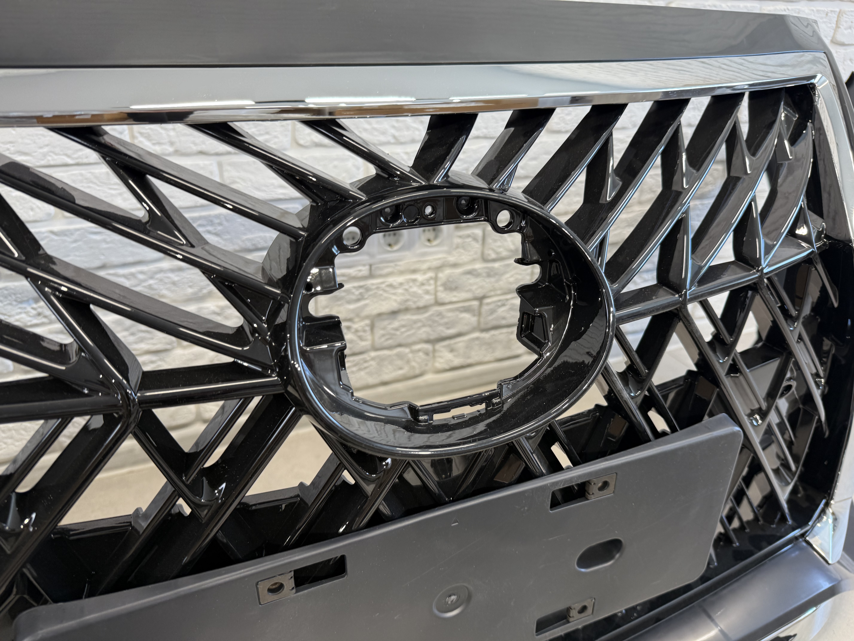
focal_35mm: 24
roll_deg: -1.4
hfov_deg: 71.6
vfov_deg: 56.8
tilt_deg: -27.3
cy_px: 320
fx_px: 592
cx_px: 427
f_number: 1.78
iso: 100
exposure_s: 1/100
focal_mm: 6.76
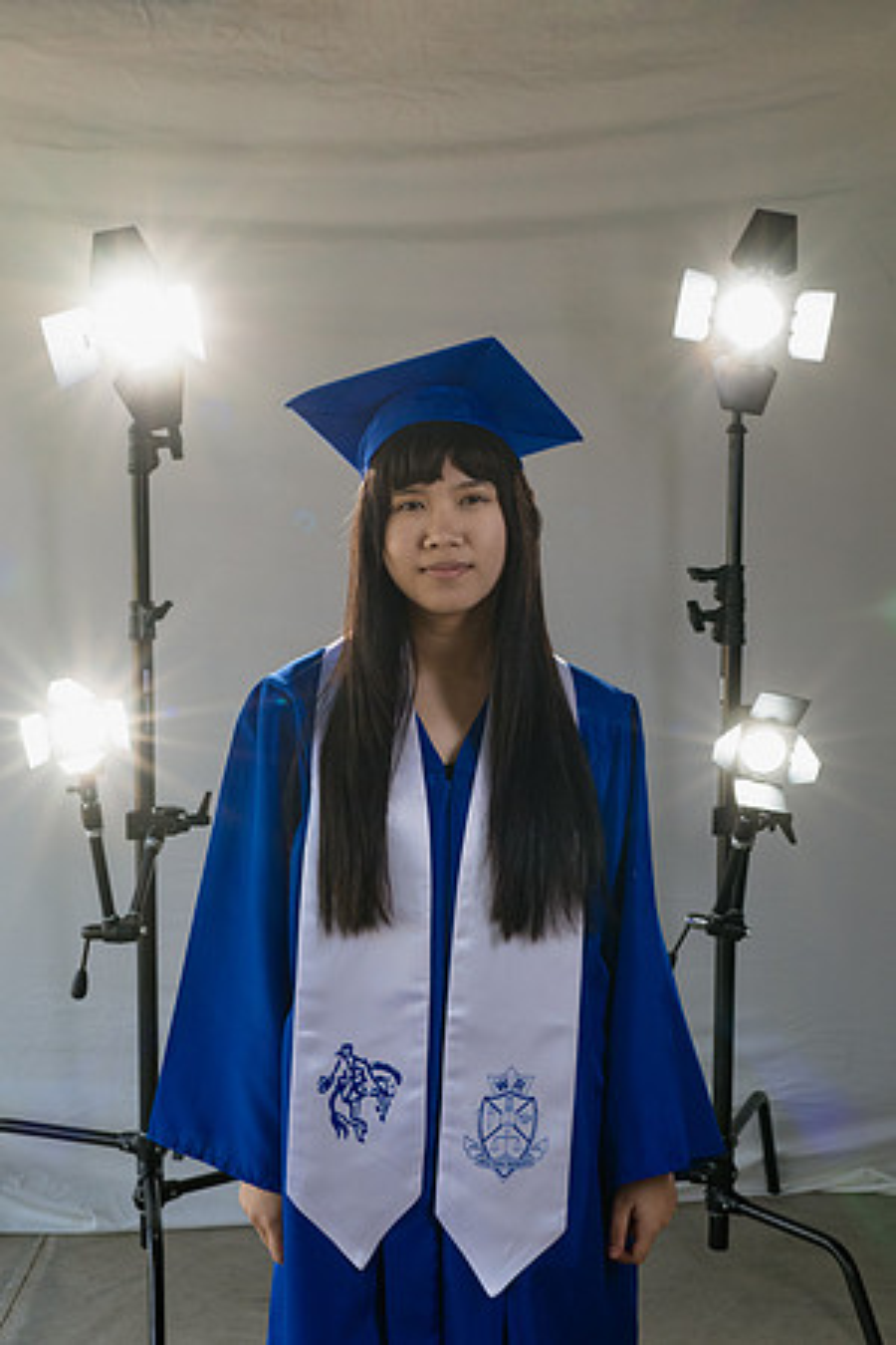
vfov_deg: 38.2
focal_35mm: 52
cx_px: 448
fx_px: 1941
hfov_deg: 26.0
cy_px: 672
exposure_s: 1/200
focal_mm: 35
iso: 640
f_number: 10
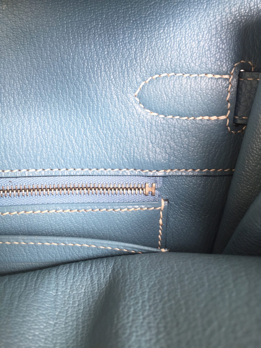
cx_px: 130
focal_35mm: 29
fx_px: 292
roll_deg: -2.4
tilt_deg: -30.3
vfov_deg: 61.7
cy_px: 174
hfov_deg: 48.2
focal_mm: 4.15
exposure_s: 1/60
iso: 32
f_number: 2.2
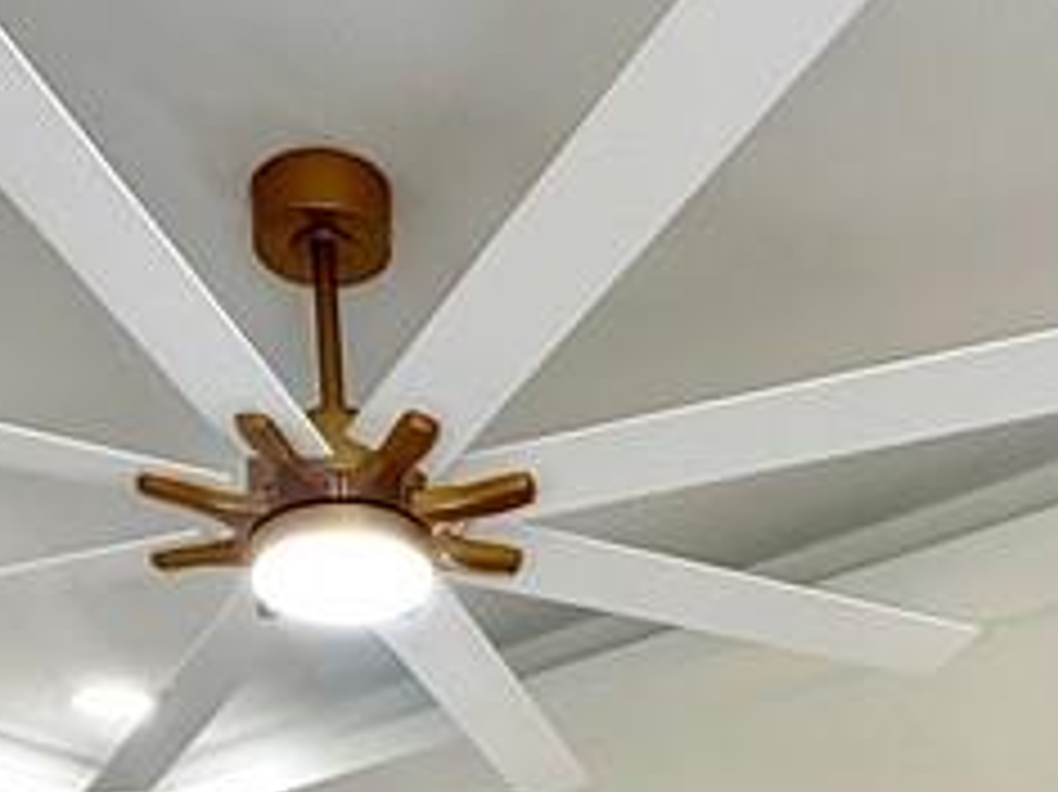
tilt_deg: +1.4
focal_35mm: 61
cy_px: 1350
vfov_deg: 19.3
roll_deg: +2.1
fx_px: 1863
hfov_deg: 31.6
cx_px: 612
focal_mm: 2.22
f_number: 2.2
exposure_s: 1/142
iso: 64
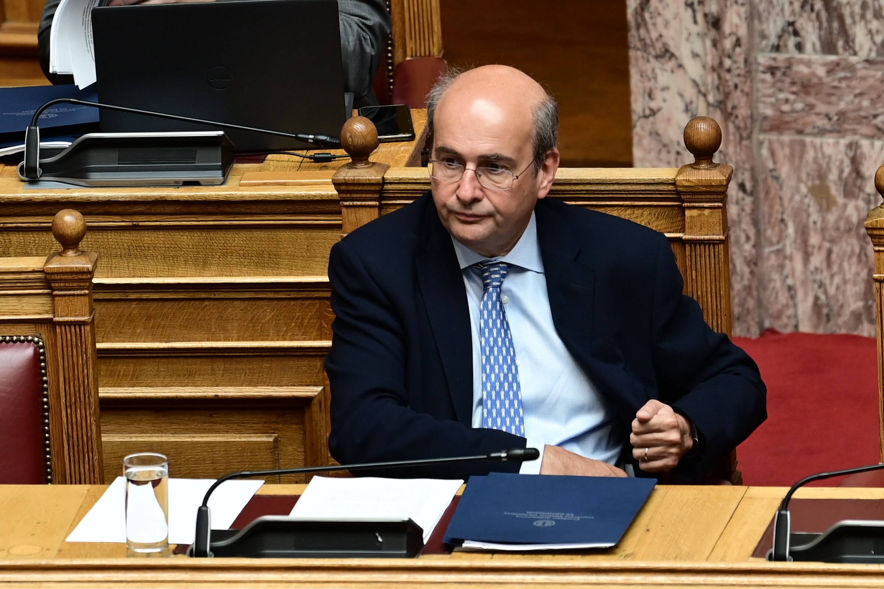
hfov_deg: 6.9
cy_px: 294
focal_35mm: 300
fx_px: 7366
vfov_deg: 4.6
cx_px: 442
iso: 640
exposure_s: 1/160
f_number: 4
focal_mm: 200
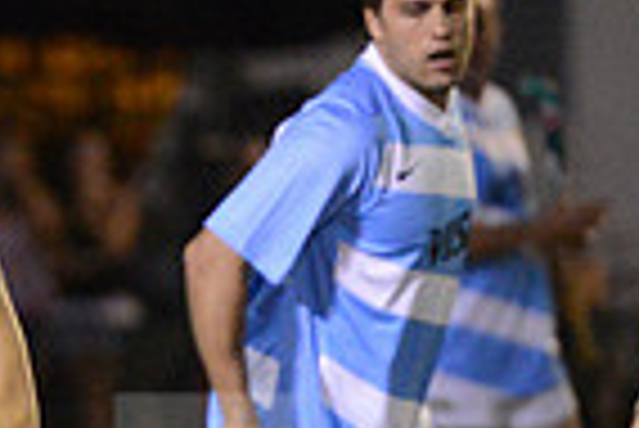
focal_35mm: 794
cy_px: 529
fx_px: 14108
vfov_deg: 1.7
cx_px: -81
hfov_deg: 2.6
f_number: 2.8
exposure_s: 1/400
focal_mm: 195
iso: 6400
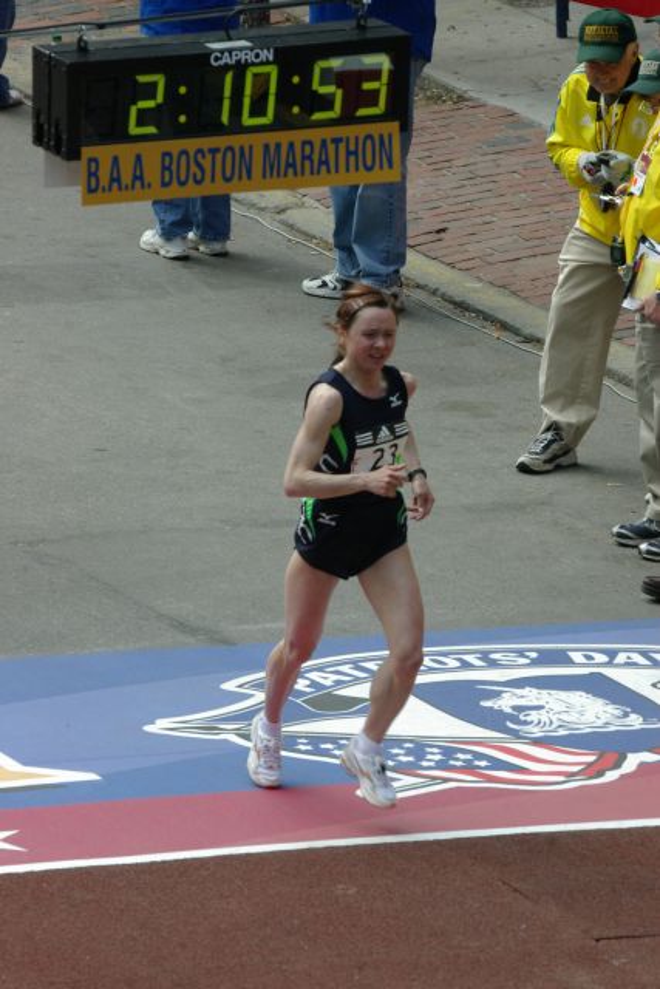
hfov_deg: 4.0
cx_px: 330
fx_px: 9482
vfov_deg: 6.0
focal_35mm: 345
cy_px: 494
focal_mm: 230
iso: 400
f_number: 8
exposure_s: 1/400
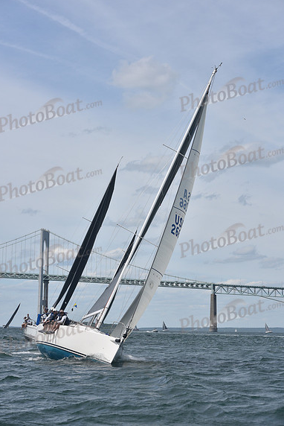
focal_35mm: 71
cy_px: 211
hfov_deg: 19.2
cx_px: 141
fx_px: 839
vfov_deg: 28.4
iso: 320
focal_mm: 70
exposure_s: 1/800
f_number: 8
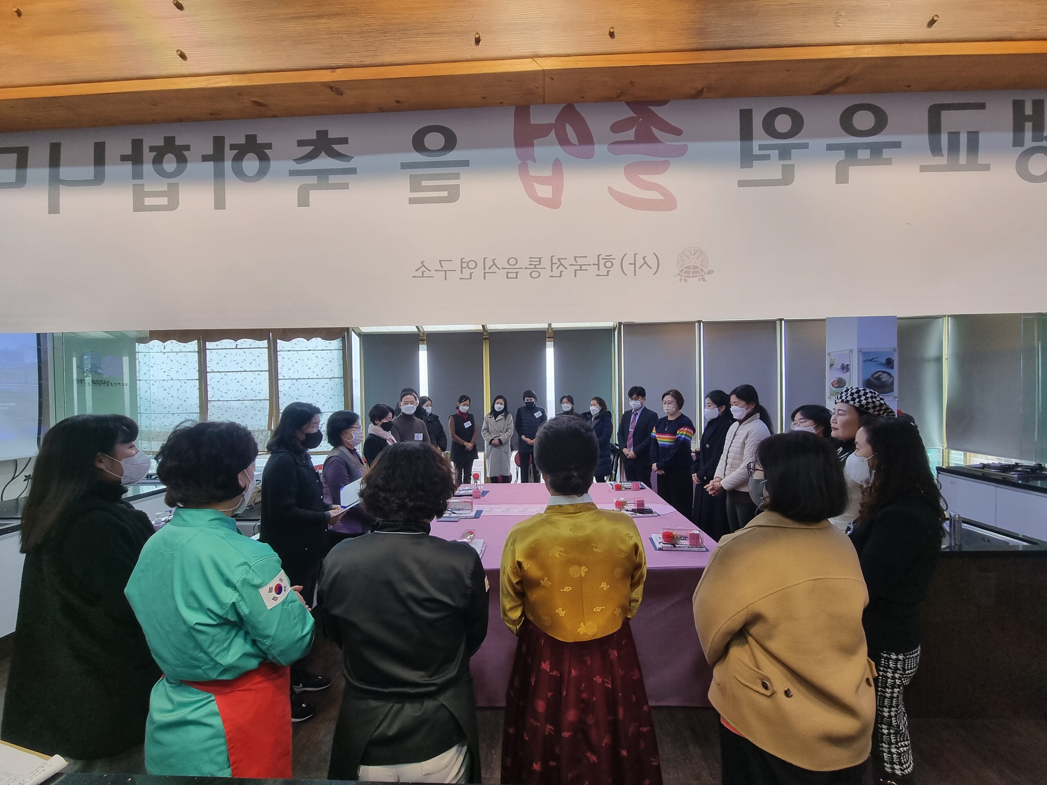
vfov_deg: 89.9
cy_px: 392
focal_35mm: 13
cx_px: 524
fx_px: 393
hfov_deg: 106.2
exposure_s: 1/60
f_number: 2.2
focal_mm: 2.2
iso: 125
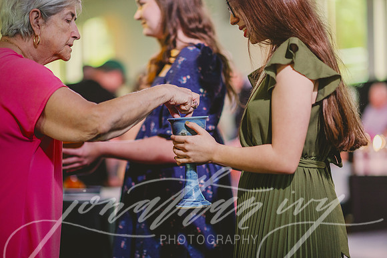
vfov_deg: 16.1
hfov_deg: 23.9
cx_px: 194
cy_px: 129
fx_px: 914
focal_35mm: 85
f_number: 1.4
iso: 640
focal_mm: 85
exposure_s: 1/200
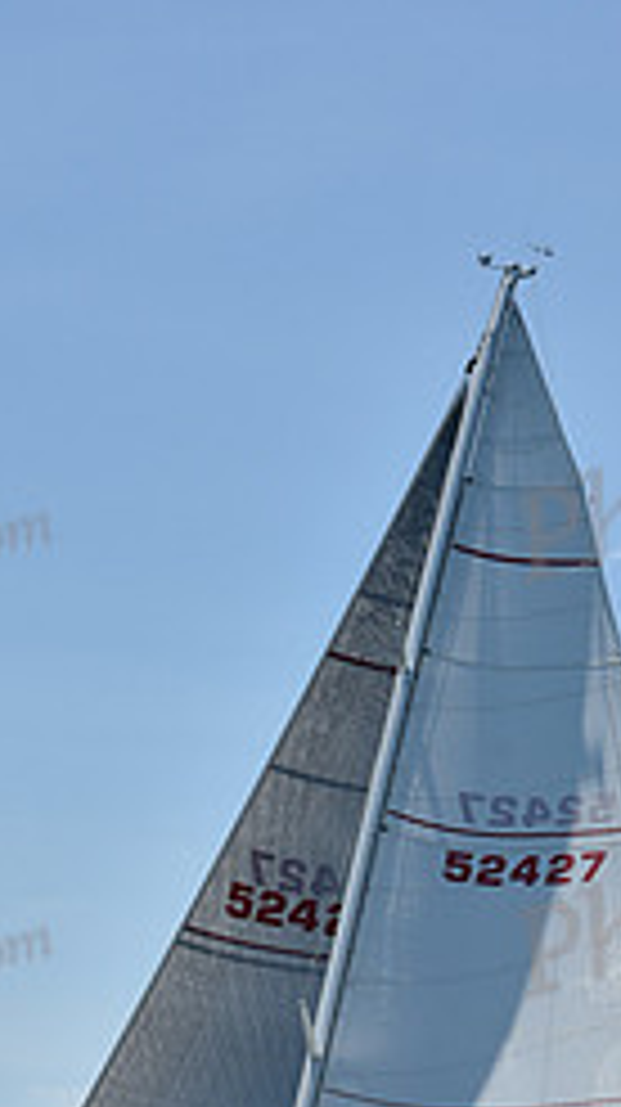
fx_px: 5075
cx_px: 286
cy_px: 1179
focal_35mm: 173
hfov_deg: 7.0
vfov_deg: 12.3
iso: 250
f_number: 10
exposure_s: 1/1000
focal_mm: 70
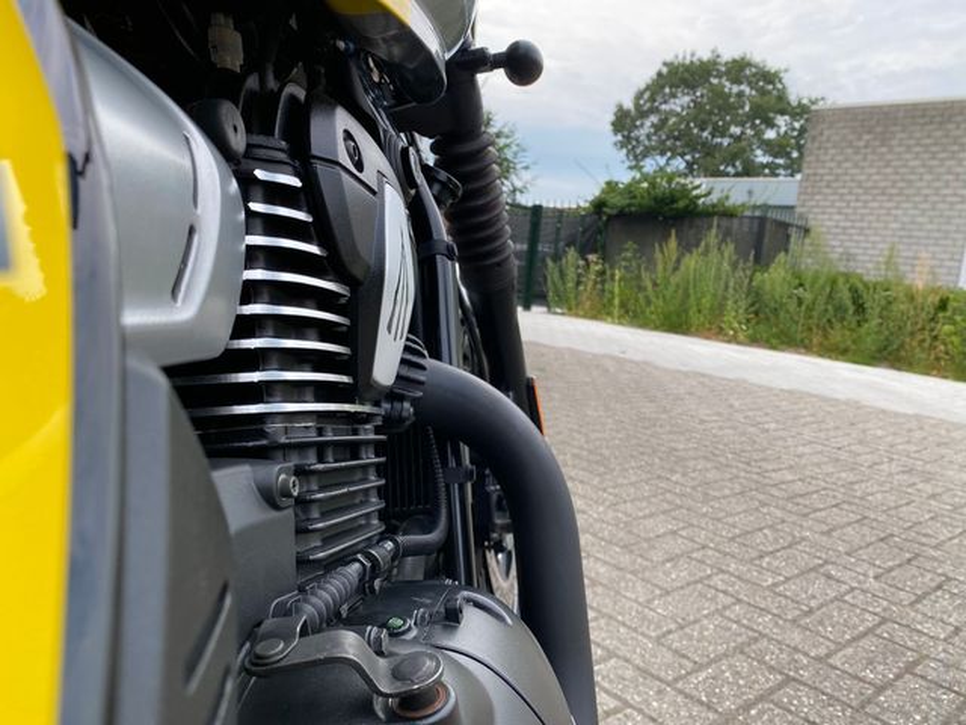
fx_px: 726
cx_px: 483
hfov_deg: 67.3
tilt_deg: -8.4
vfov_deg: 53.1
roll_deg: -5.3
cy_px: 362
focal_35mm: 26
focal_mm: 4.25
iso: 32
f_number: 1.8
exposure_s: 1/571
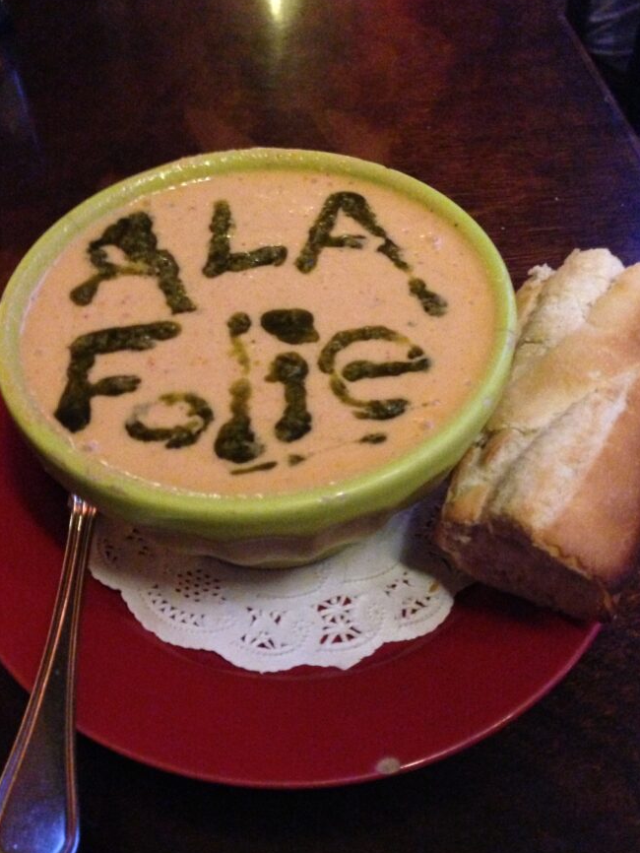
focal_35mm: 39
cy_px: 432
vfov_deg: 47.8
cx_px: 329
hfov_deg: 36.8
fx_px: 961
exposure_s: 1/15
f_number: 2.4
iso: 800
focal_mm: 4.13
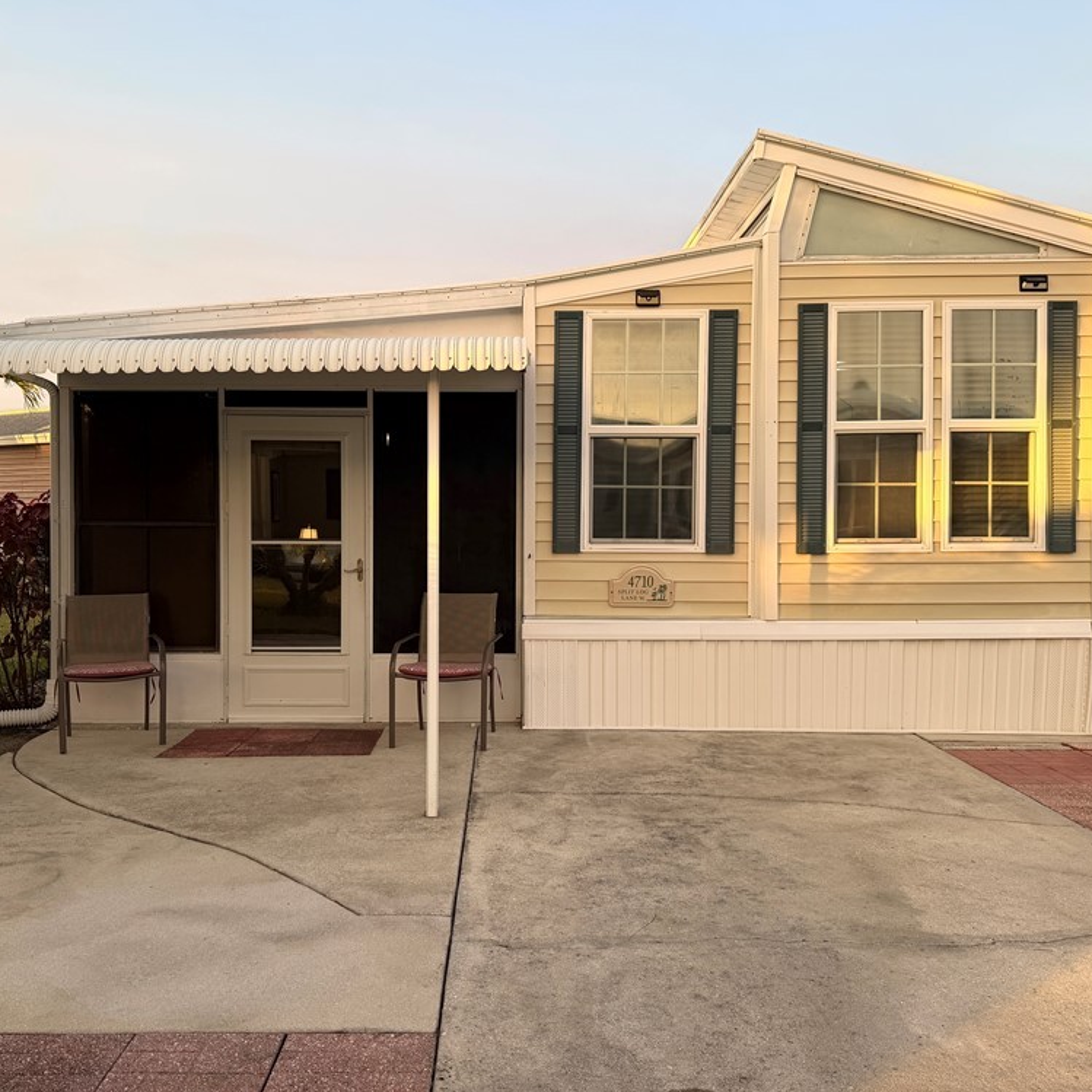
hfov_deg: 55.6
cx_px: 502
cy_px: 535
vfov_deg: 55.6
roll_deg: +0.4
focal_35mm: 29
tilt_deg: -0.9
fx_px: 1035
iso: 80
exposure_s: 1/622
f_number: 1.78
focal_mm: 6.76
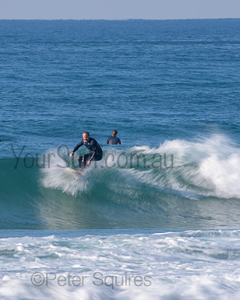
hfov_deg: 2.2
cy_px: 150
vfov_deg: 2.7
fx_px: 6286
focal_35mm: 708
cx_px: 91
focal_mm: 500
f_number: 14
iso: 31
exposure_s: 1/13
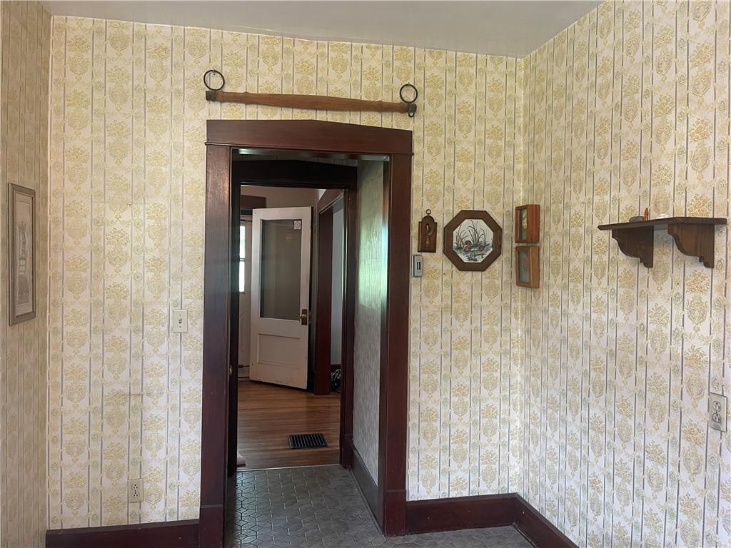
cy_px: 274
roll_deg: -0.9
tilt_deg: -2.1
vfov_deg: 54.9
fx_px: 528
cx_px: 366
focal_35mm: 25
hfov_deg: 69.4
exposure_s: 1/60
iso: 160
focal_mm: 5.1
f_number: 1.6
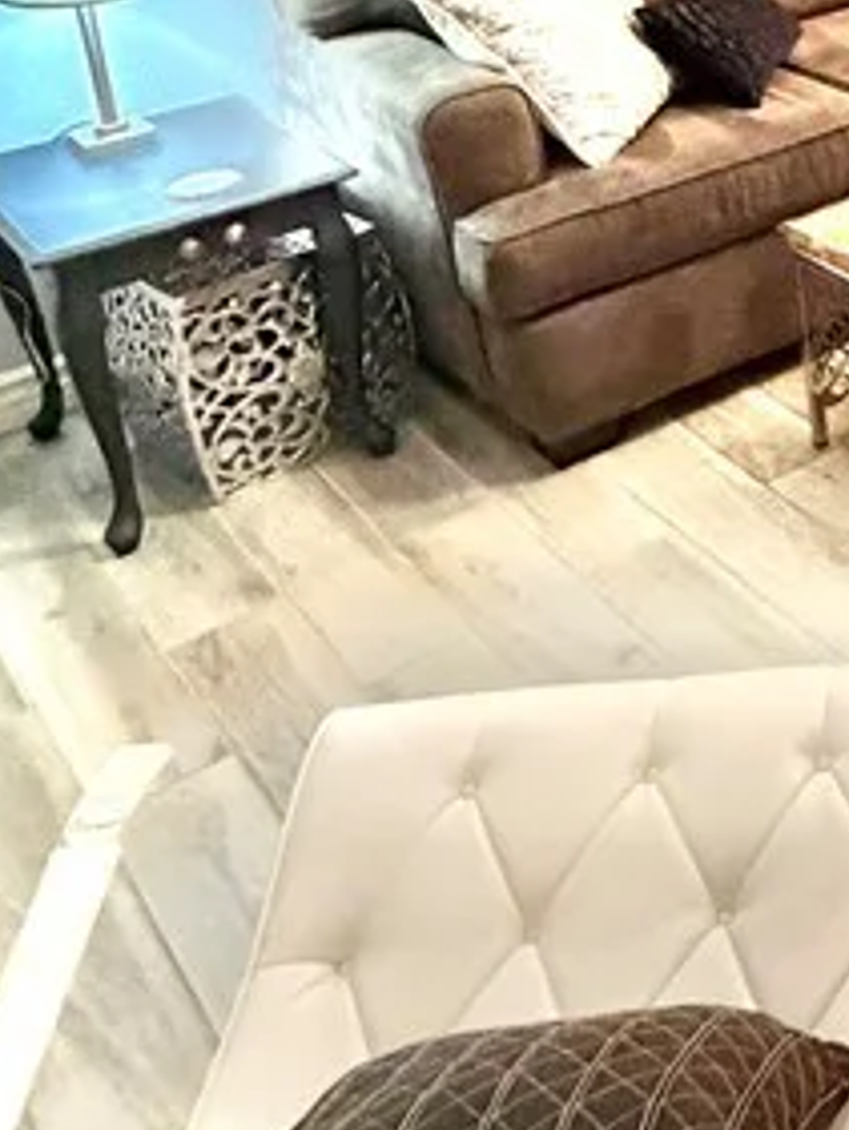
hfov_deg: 23.2
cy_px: -36
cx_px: 1263
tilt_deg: -14.9
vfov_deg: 33.8
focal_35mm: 51
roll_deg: +1.5
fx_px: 1667
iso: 800
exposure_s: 1/60
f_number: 2.2
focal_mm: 2.22
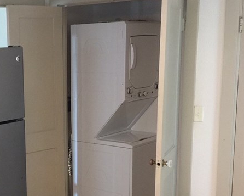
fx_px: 469
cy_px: 148
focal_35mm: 65
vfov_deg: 23.3
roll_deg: +1.8
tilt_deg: -12.1
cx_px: 20
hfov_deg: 27.9
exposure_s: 1/15
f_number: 2.2
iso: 125
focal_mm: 4.15
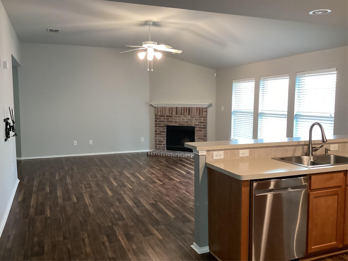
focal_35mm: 31
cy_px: 130
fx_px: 312
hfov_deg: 58.4
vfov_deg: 45.4
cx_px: 174
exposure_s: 1/40
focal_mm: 3.3
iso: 250
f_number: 2.4
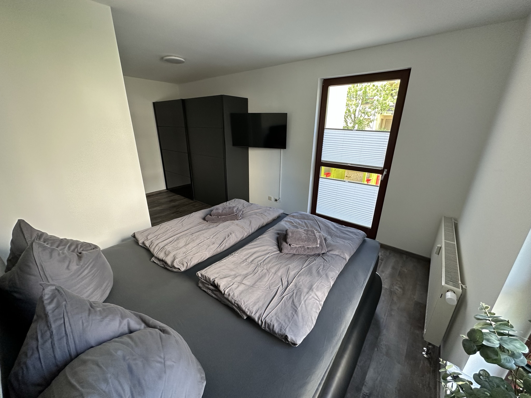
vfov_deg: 85.7
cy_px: 199
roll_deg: -1.0
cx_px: 266
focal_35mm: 14
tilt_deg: -20.2
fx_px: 215
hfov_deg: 102.1
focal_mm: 2.22
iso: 160
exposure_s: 1/99
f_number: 2.2
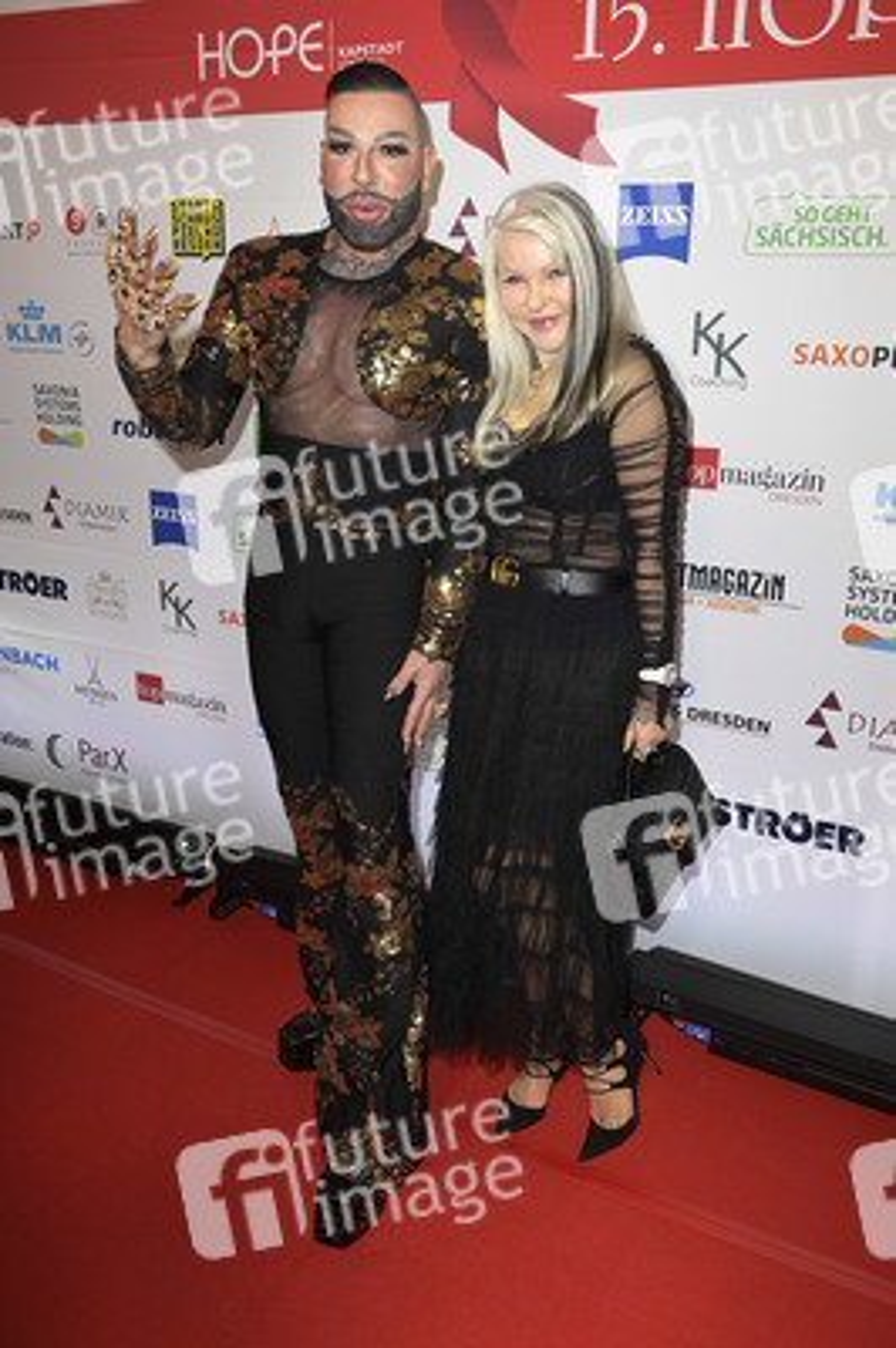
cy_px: 674
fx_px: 1084
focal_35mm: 29
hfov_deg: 44.9
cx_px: 448
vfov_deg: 63.7
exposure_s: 1/250
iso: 800
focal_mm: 29
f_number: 5.6
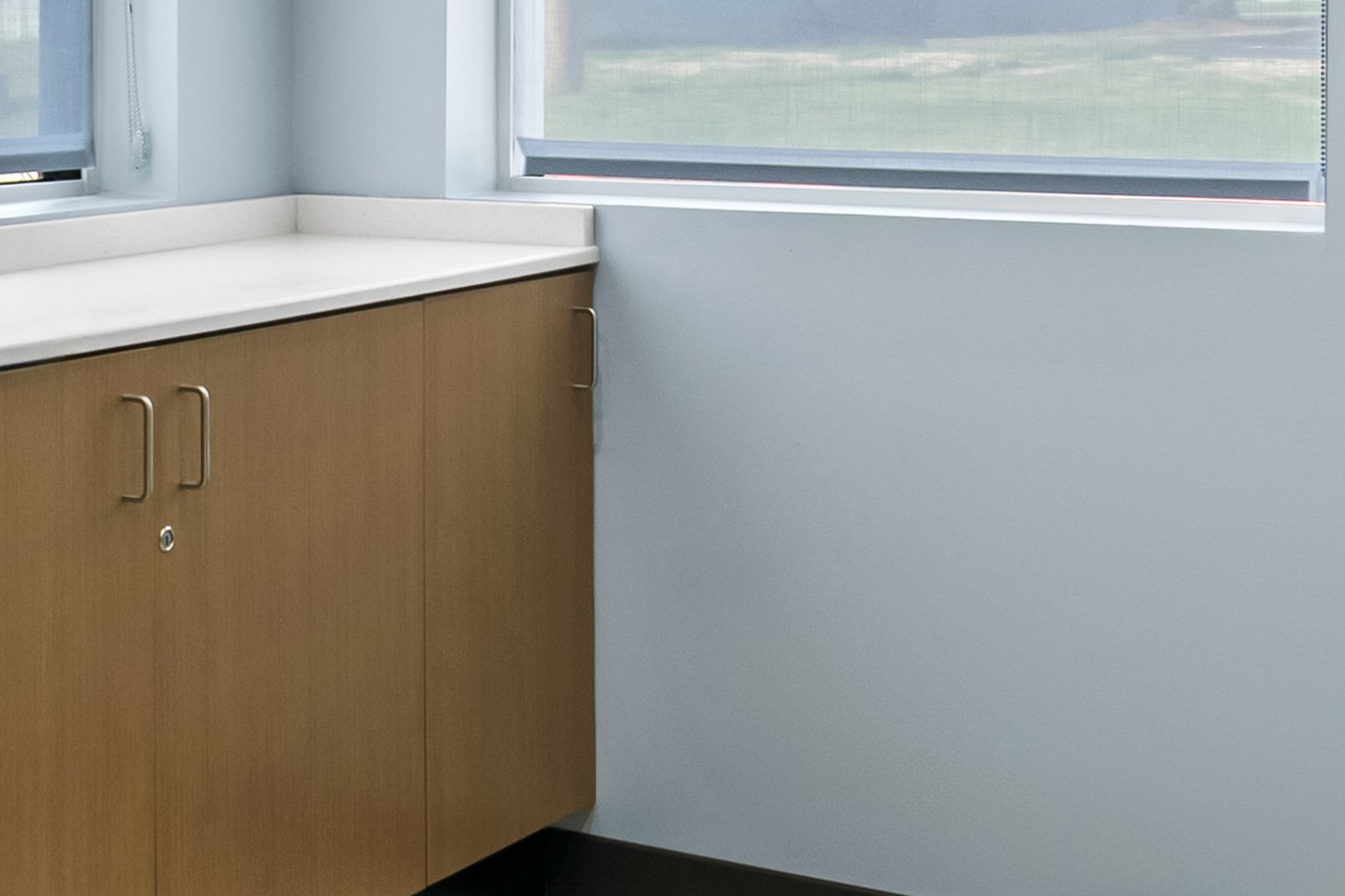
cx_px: 444
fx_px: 2389
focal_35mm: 64
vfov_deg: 20.4
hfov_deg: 31.2
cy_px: -47
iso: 200
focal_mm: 11
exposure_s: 1/15
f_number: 8
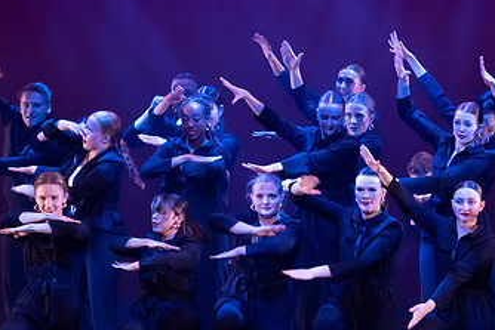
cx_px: 322
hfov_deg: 7.3
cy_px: 179
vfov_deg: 4.9
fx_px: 3865
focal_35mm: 281
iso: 6400
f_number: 2.8
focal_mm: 122
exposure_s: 1/200
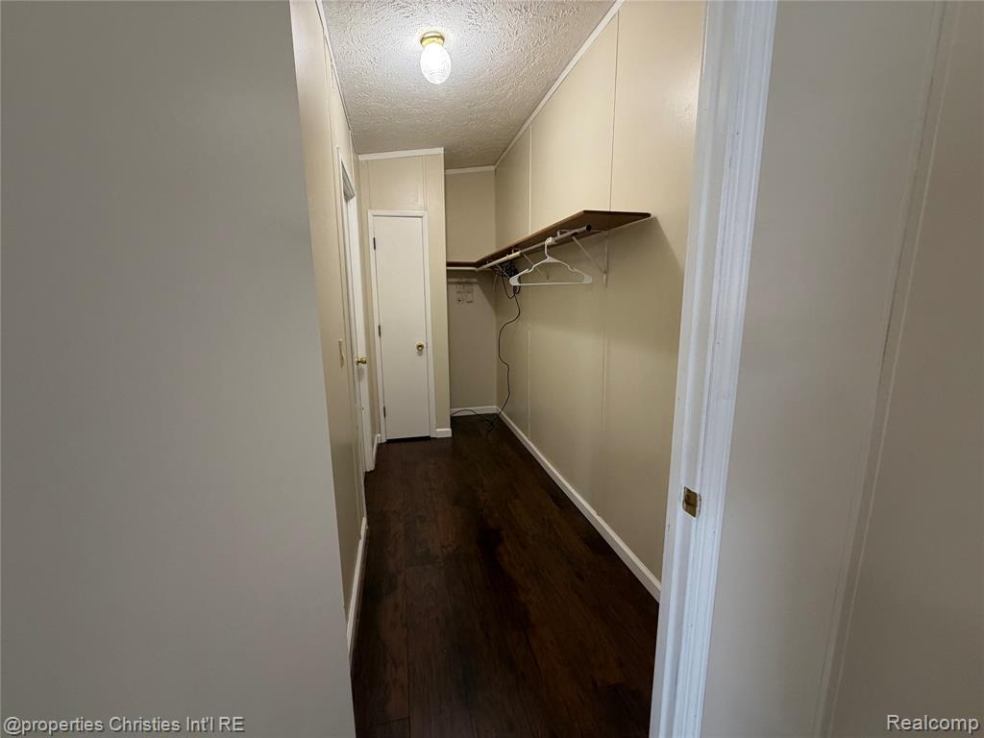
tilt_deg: -11.0
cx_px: 492
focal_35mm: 14
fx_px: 398
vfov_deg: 85.7
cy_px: 369
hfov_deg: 102.1
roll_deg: +0.8
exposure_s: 1/60
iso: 250
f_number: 2.2
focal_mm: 2.22
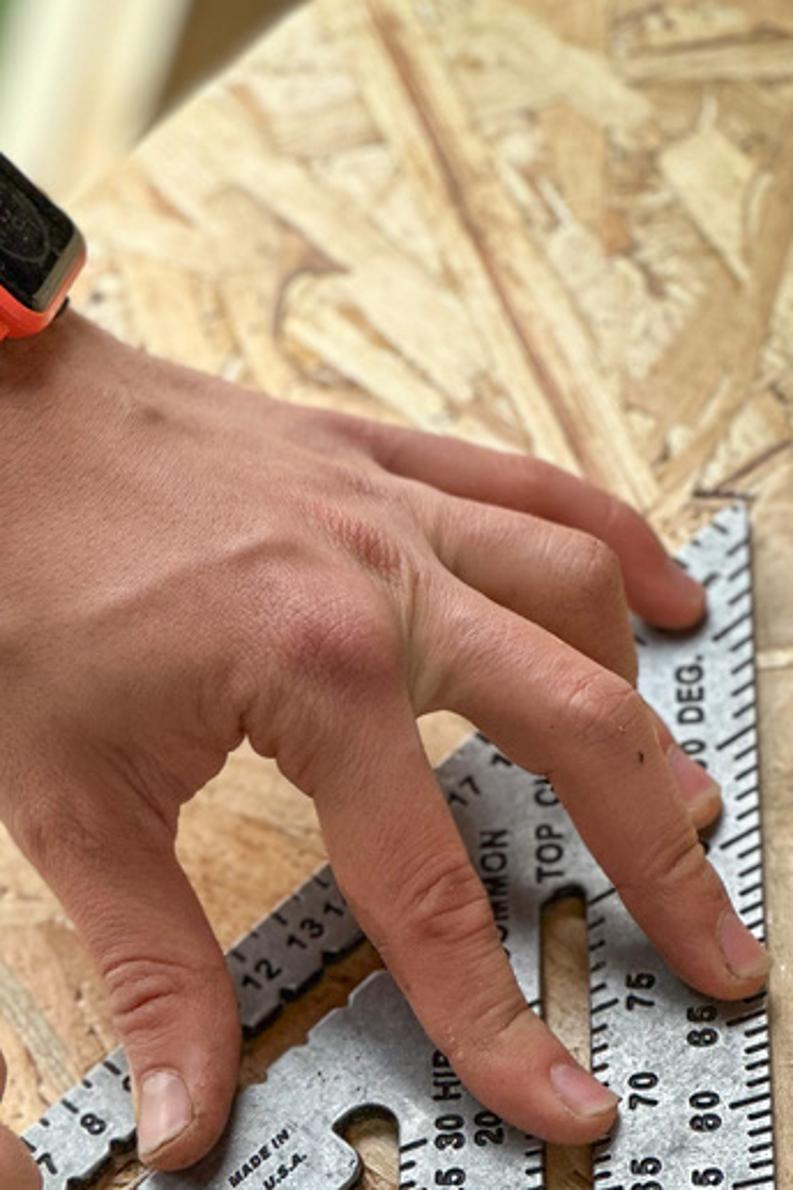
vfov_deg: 12.8
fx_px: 5253
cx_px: 92
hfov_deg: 8.6
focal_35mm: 159
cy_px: 1160
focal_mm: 9
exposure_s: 1/120
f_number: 2.8
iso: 32
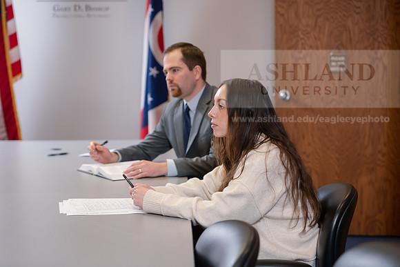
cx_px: 200
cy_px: 134
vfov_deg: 18.2
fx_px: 833
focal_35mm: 75
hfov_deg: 27.0
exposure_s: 1/125
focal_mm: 75
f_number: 3.5
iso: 800
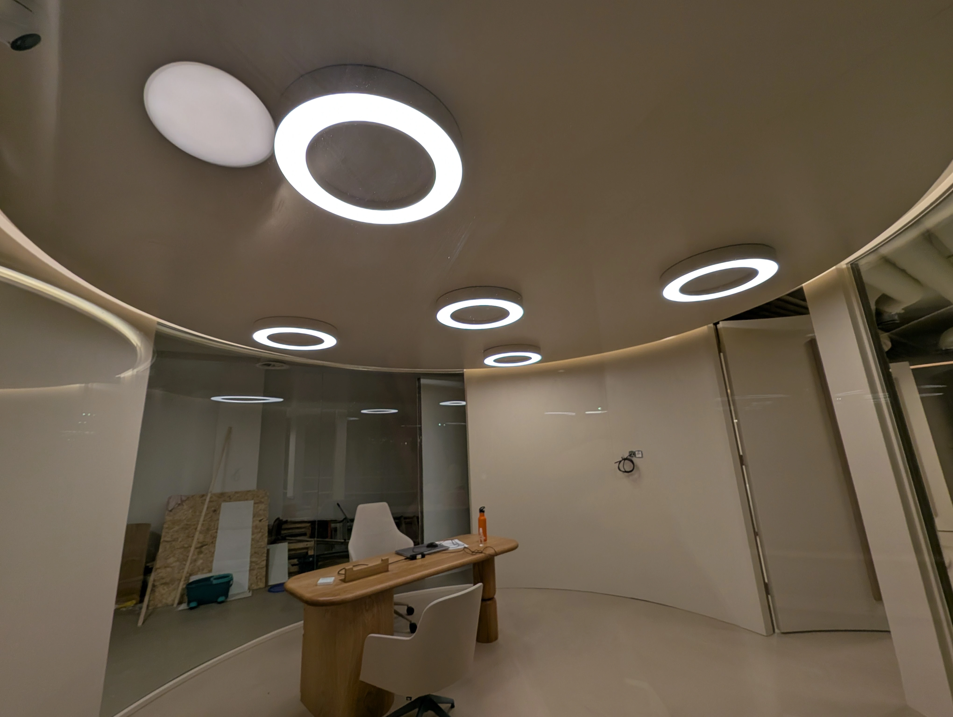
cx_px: 476
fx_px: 358
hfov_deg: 106.1
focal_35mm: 13
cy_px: 358
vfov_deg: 90.1
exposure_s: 1/50
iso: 71
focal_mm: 1.95
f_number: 2.2
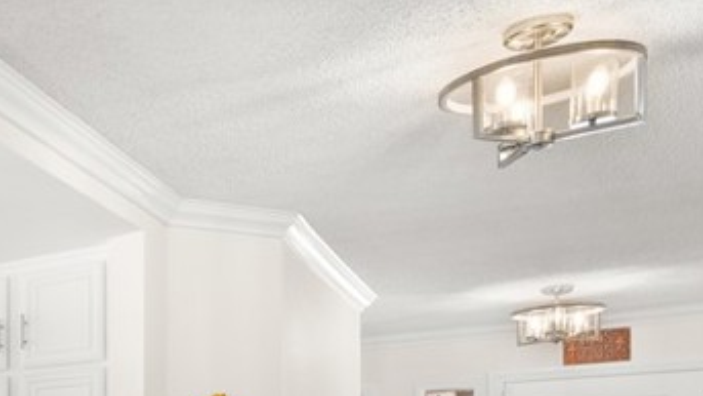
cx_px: -271
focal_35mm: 50
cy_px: 532
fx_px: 932
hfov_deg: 30.1
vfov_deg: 21.4
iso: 640
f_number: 9
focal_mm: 16
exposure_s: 1/10
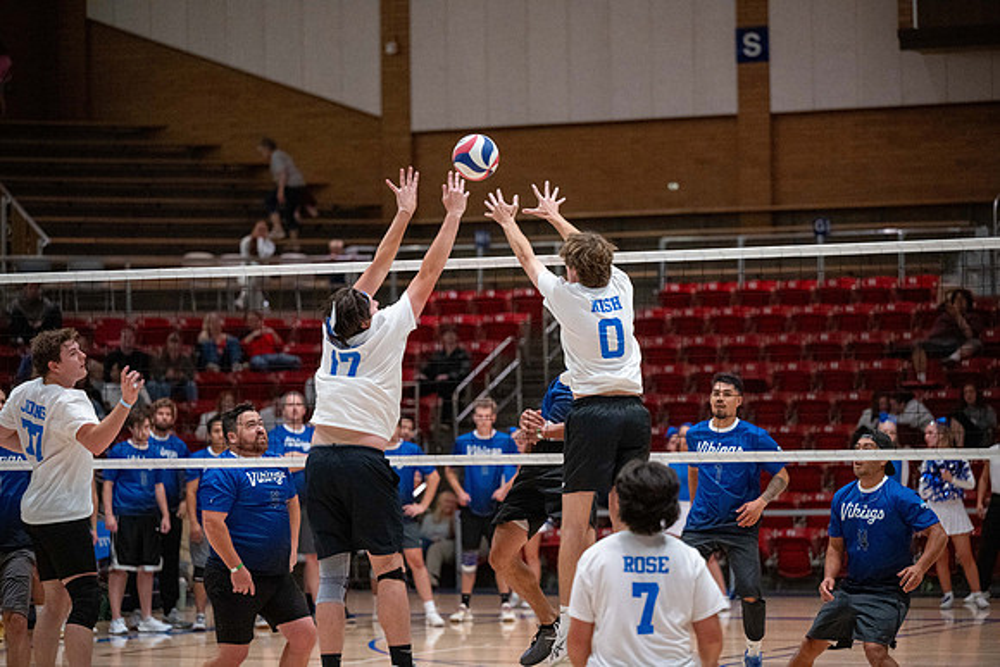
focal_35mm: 125
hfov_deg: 16.4
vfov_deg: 11.0
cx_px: 500
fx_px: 3473
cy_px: 334
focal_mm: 125
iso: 6400
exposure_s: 1/640
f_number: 2.8
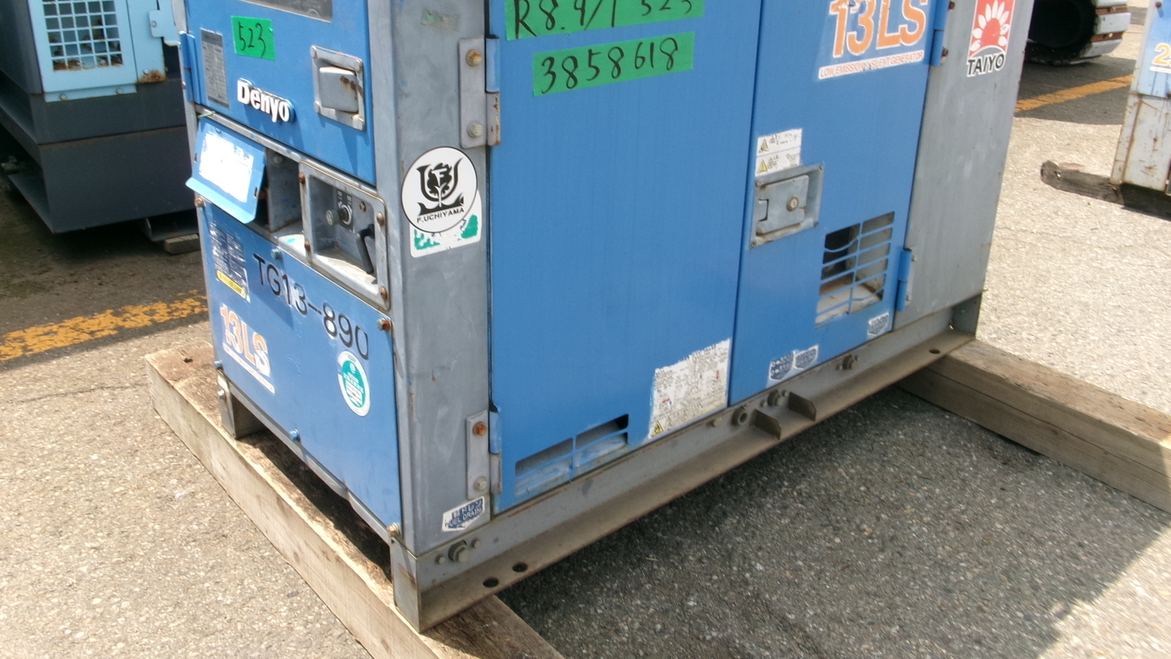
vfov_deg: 37.4
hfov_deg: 62.6
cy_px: 222
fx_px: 963
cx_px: 583
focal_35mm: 31
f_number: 10.8
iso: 100
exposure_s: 1/70
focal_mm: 5.1
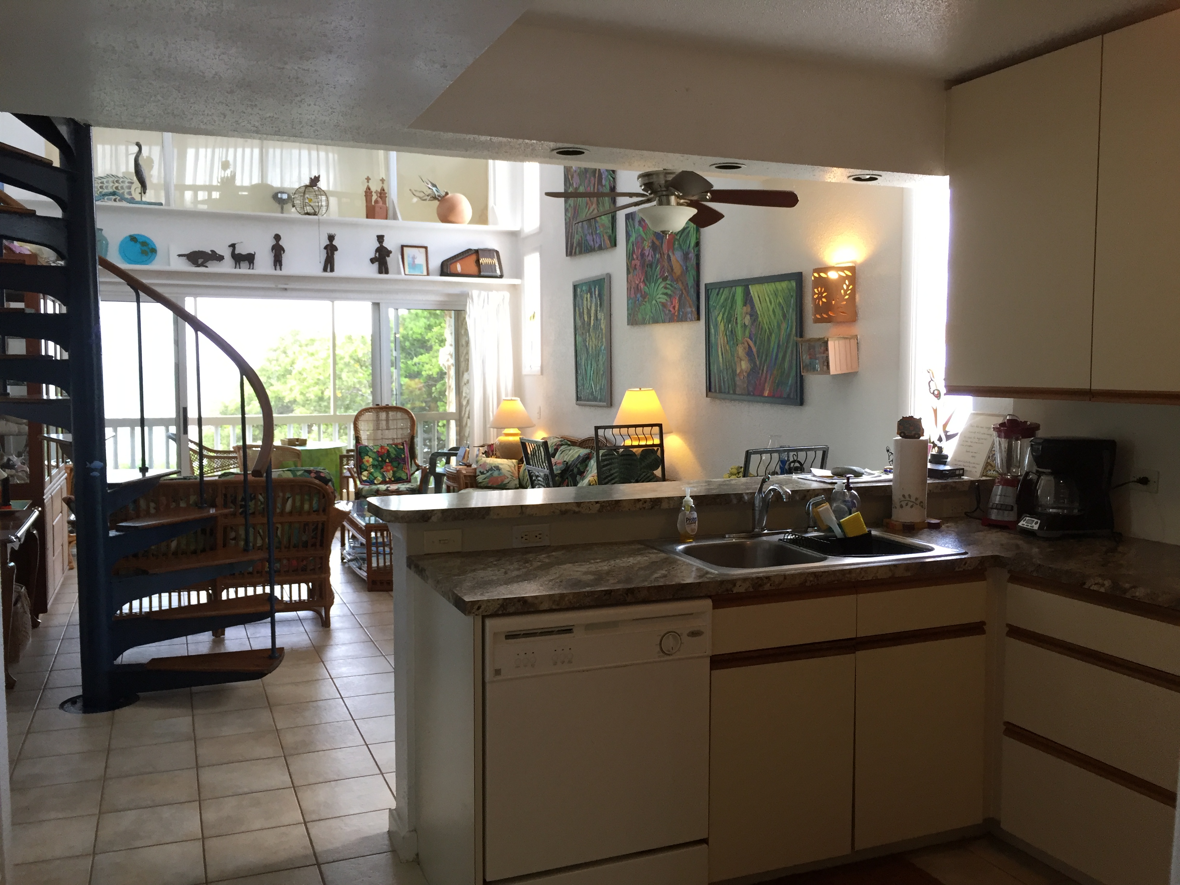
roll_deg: -1.6
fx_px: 989
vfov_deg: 48.2
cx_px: 590
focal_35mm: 29
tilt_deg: -3.9
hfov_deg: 61.7
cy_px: 442
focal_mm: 4.15
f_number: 2.2
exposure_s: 1/30
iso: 40
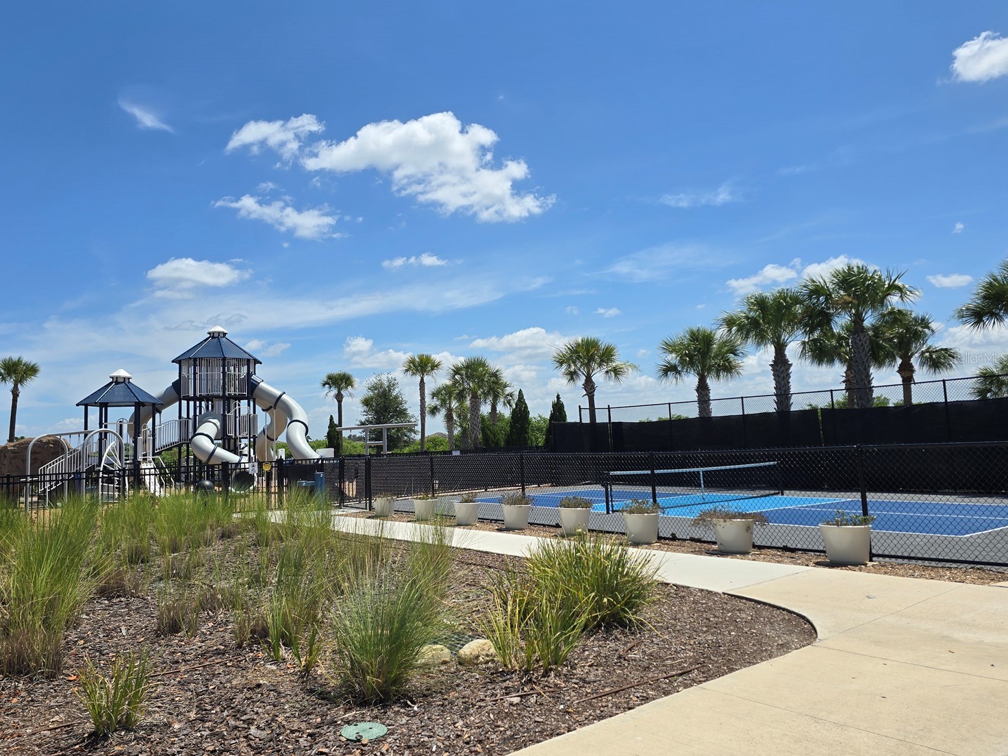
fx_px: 728
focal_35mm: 25
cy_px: 357
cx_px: 463
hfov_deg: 69.3
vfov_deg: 54.9
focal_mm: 6.3
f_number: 1.7
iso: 12
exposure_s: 1/1228
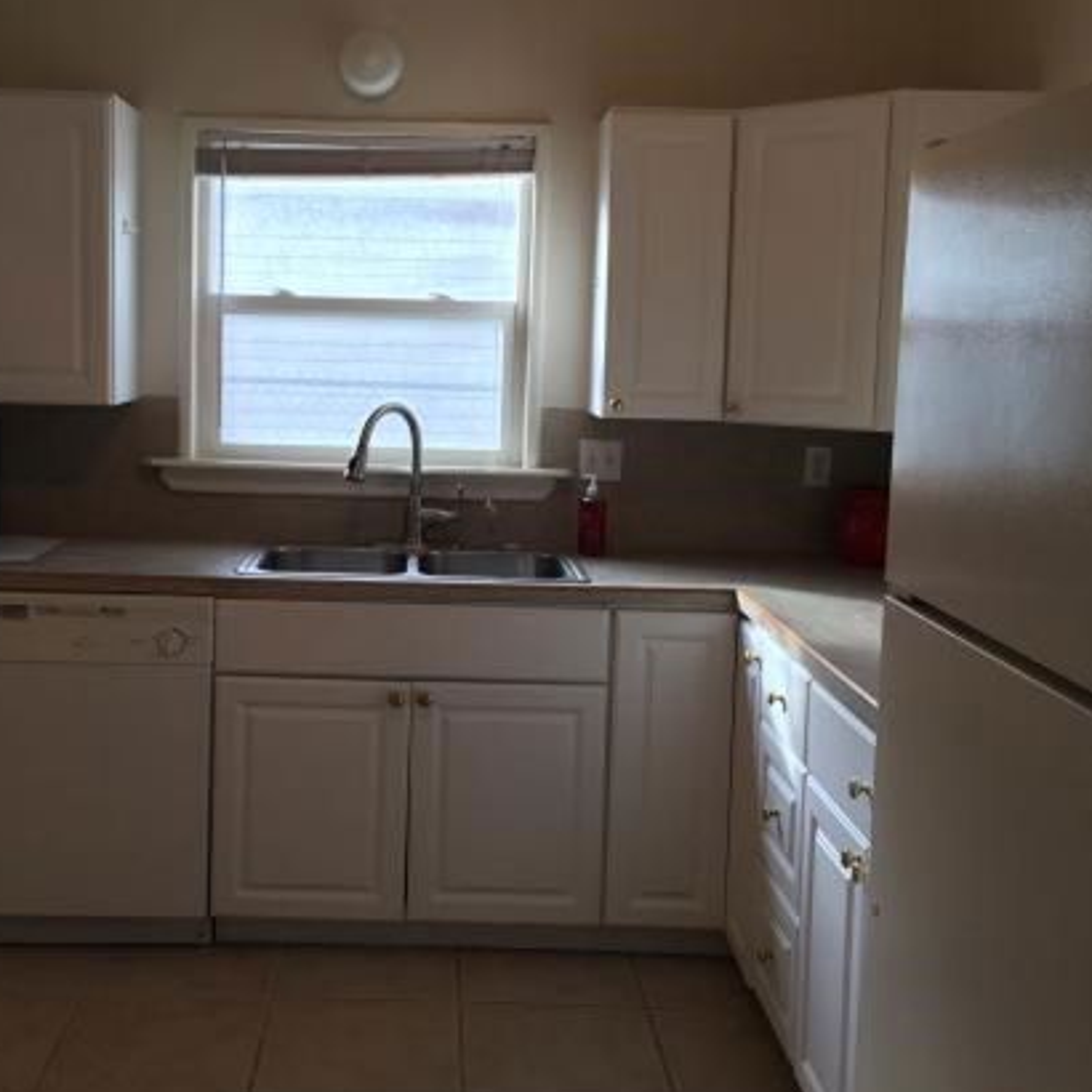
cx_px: 429
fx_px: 1428
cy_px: 490
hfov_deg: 41.6
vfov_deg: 41.8
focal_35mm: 40
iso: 32
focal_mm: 4.15
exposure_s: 1/40
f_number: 2.2
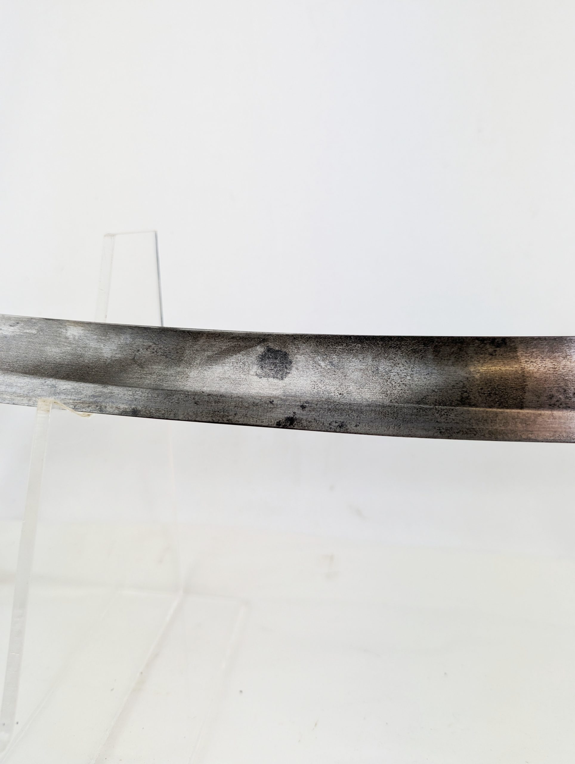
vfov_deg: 71.5
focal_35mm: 24
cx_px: 288
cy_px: 382
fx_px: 530
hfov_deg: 56.9
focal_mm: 6.81
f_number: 1.85
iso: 108
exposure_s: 1/294
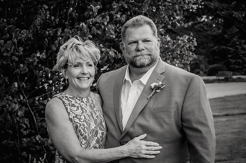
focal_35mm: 90
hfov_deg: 22.7
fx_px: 614
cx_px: 123
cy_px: 82
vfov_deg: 15.1
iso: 200
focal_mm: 60
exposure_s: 1/160
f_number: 6.3
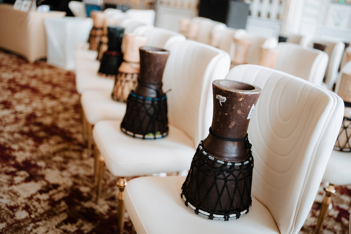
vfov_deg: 37.9
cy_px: 117
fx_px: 341
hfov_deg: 54.4
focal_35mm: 35
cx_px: 176
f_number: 1.4
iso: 100
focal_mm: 35
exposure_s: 1/60
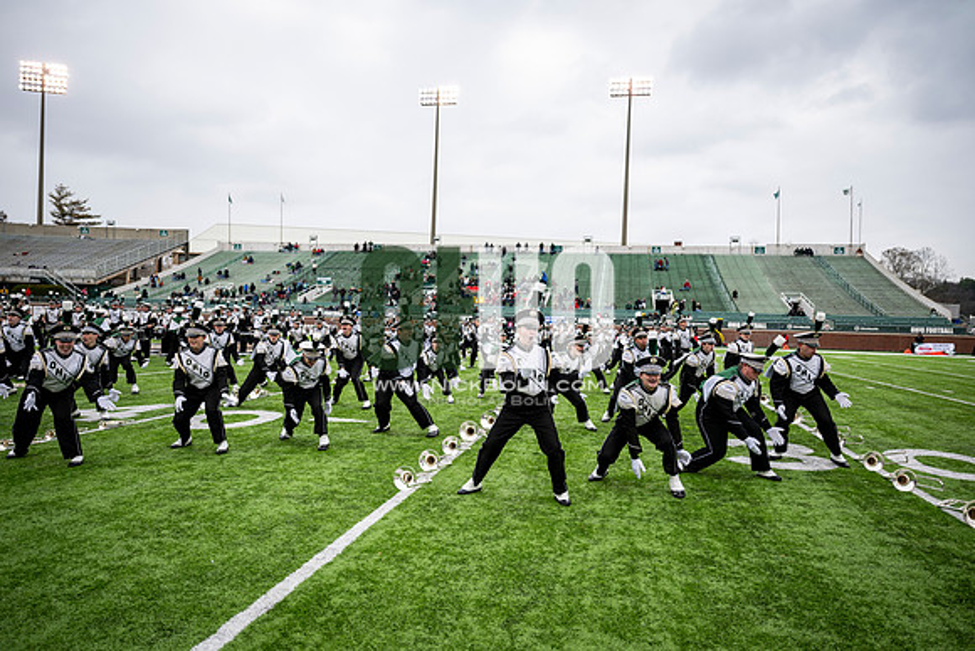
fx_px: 691
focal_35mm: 26
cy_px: 326
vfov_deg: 50.4
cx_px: 488
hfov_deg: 70.4
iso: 100
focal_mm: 25.5
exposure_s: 1/500
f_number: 2.8
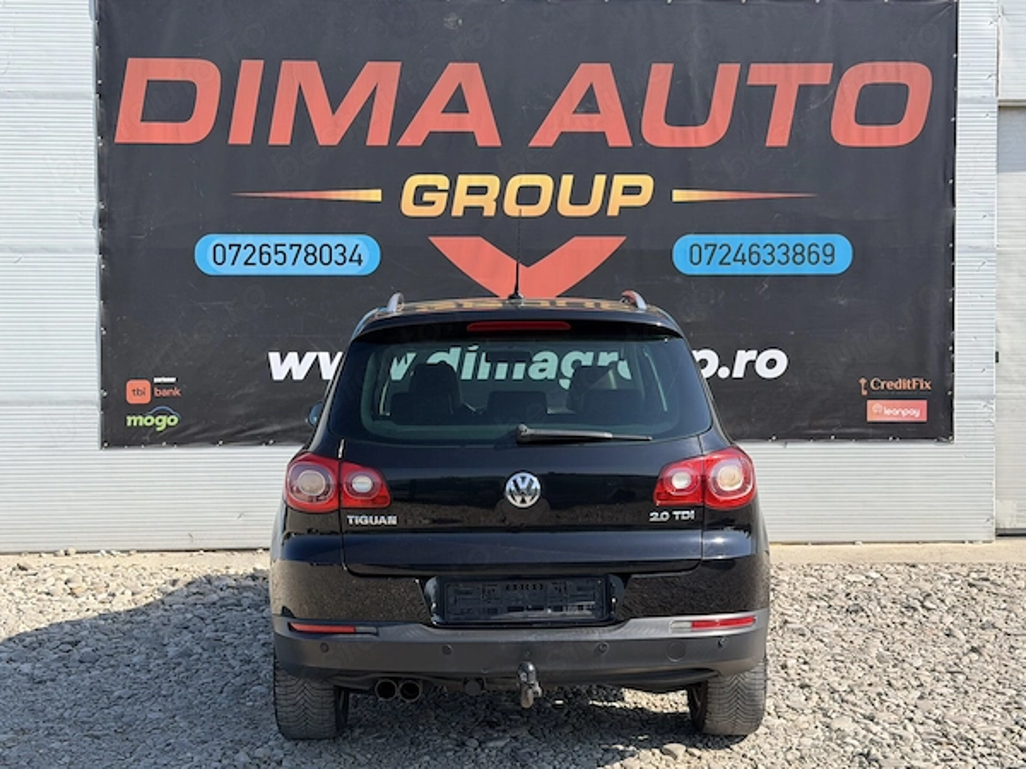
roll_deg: +0.8
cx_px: 513
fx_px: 1423
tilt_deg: -1.5
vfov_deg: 30.3
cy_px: 384
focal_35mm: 48
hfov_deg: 39.7
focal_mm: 6.76
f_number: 1.78
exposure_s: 1/2494
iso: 80
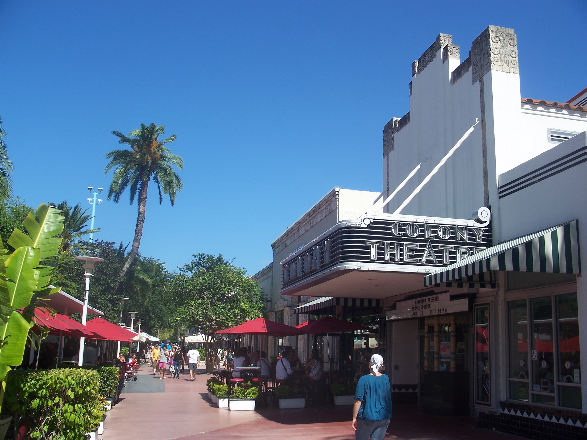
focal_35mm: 37
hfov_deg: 50.1
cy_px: 220
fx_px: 627
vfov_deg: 38.7
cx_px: 294
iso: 64
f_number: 4
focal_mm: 7.8
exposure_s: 1/500
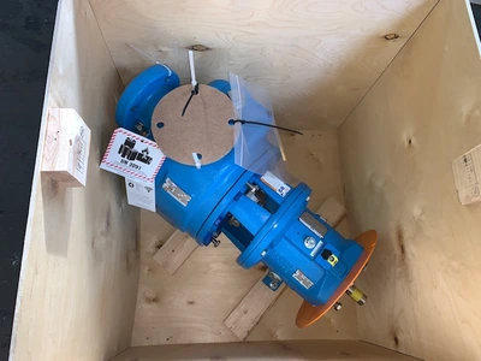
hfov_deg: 67.3
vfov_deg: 53.1
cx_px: 240
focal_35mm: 26
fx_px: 361
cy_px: 180
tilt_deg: -72.1
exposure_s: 1/22
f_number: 1.8
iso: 50
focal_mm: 4.25
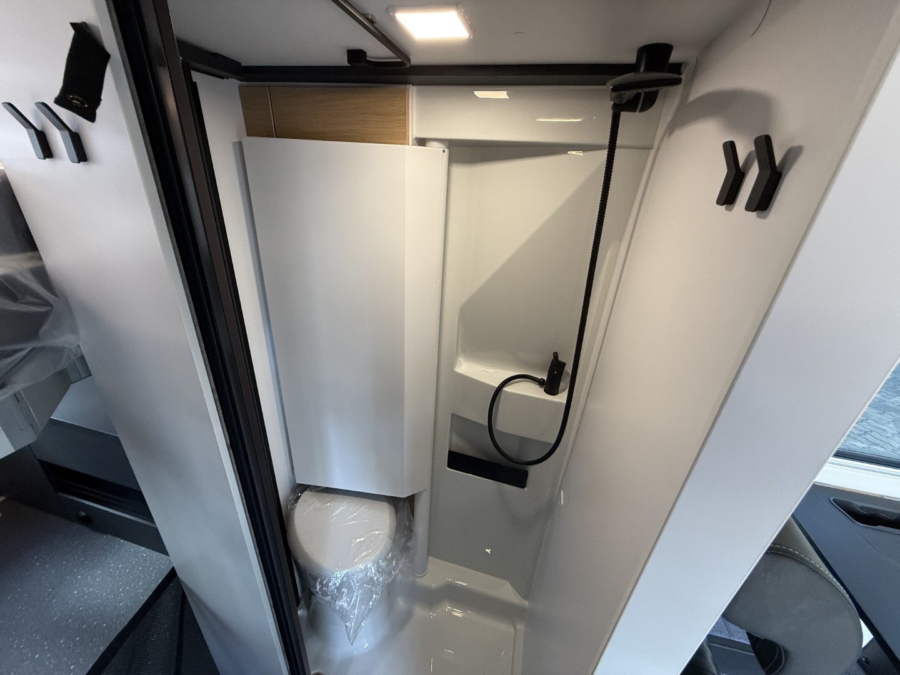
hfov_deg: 102.1
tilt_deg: -24.0
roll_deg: -1.1
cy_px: 338
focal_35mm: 14
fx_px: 364
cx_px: 450
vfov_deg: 85.7
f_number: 2.2
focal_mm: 2.22
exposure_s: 1/99
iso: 320
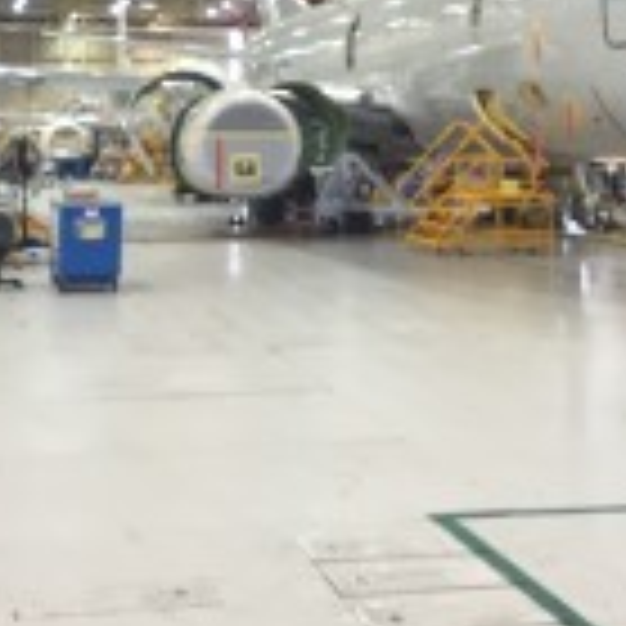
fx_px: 1514
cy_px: -63
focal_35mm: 74
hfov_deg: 23.4
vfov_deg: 22.1
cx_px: 324
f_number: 2.2
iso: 64
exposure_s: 1/30
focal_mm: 4.15
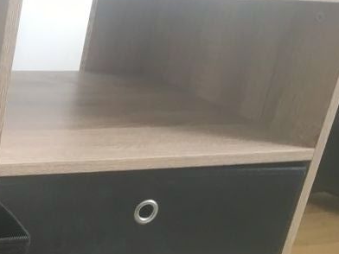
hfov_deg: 23.5
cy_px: 176
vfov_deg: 19.8
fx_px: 725
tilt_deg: -21.2
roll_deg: -6.3
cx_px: -92
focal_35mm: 74
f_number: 2.2
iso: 80
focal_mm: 4.15
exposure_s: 1/33
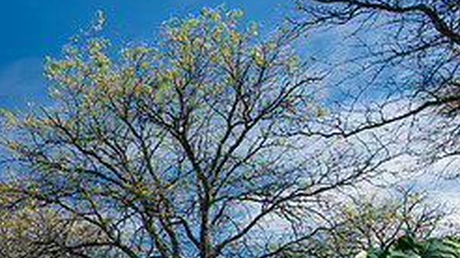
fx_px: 573
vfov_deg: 23.3
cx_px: -45
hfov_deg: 36.9
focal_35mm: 47
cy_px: 306
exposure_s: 1/320
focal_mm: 19
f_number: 7.1
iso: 500
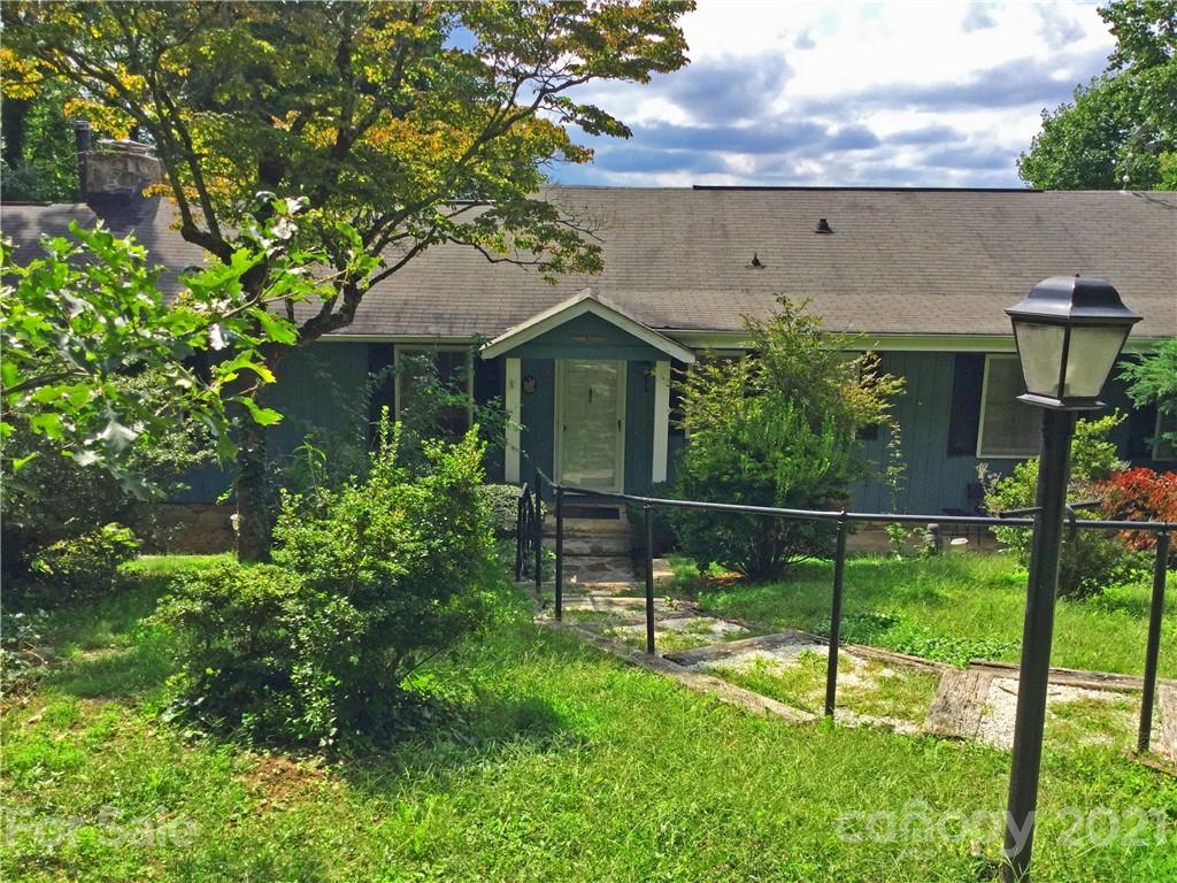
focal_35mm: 31
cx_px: 588
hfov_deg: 58.4
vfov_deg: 45.4
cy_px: 442
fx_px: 1054
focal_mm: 3.3
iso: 25
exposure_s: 1/858
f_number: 2.4
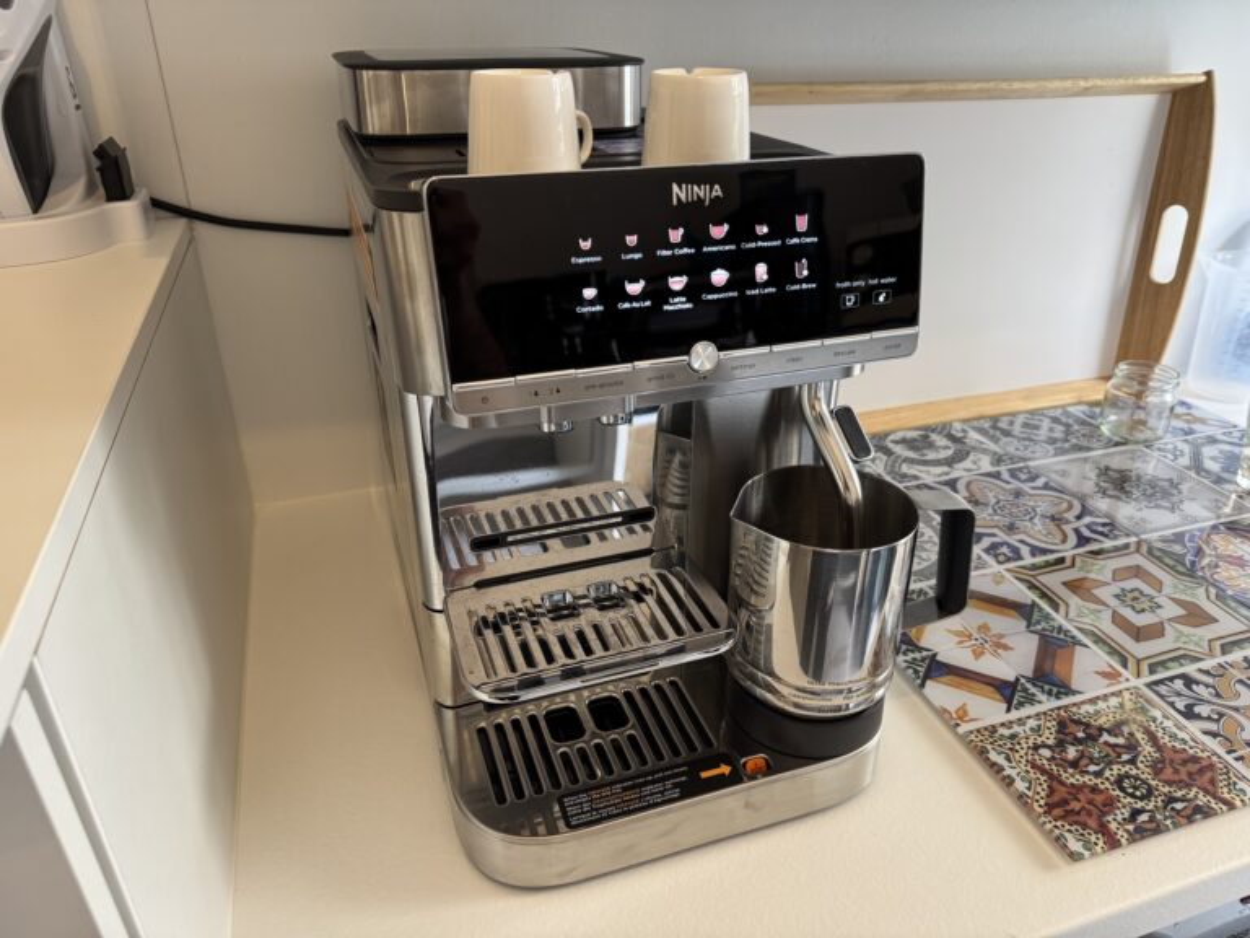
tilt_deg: -26.6
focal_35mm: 24
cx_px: 625
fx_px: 867
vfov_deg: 56.8
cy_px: 469
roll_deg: -0.2
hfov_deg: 71.6
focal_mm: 6.76
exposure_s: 1/50
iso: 200
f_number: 1.78
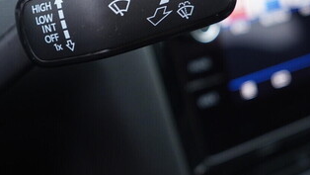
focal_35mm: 66
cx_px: 80
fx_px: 543
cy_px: 7
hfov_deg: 31.3
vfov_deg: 17.9
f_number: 2.8
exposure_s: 1/40
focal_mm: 24
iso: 400
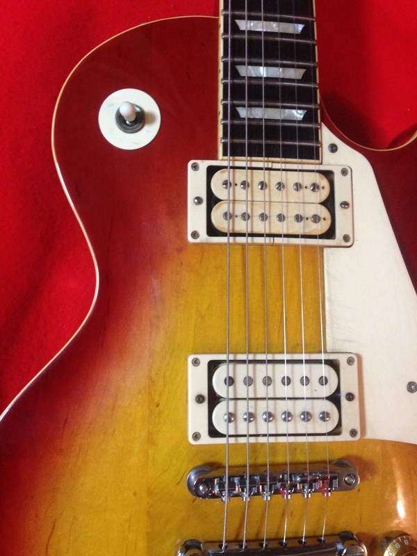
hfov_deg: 42.9
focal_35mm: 33
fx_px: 530
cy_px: 278
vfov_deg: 55.4
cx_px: 208
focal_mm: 4.12
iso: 320
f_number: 2.4
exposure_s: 1/15
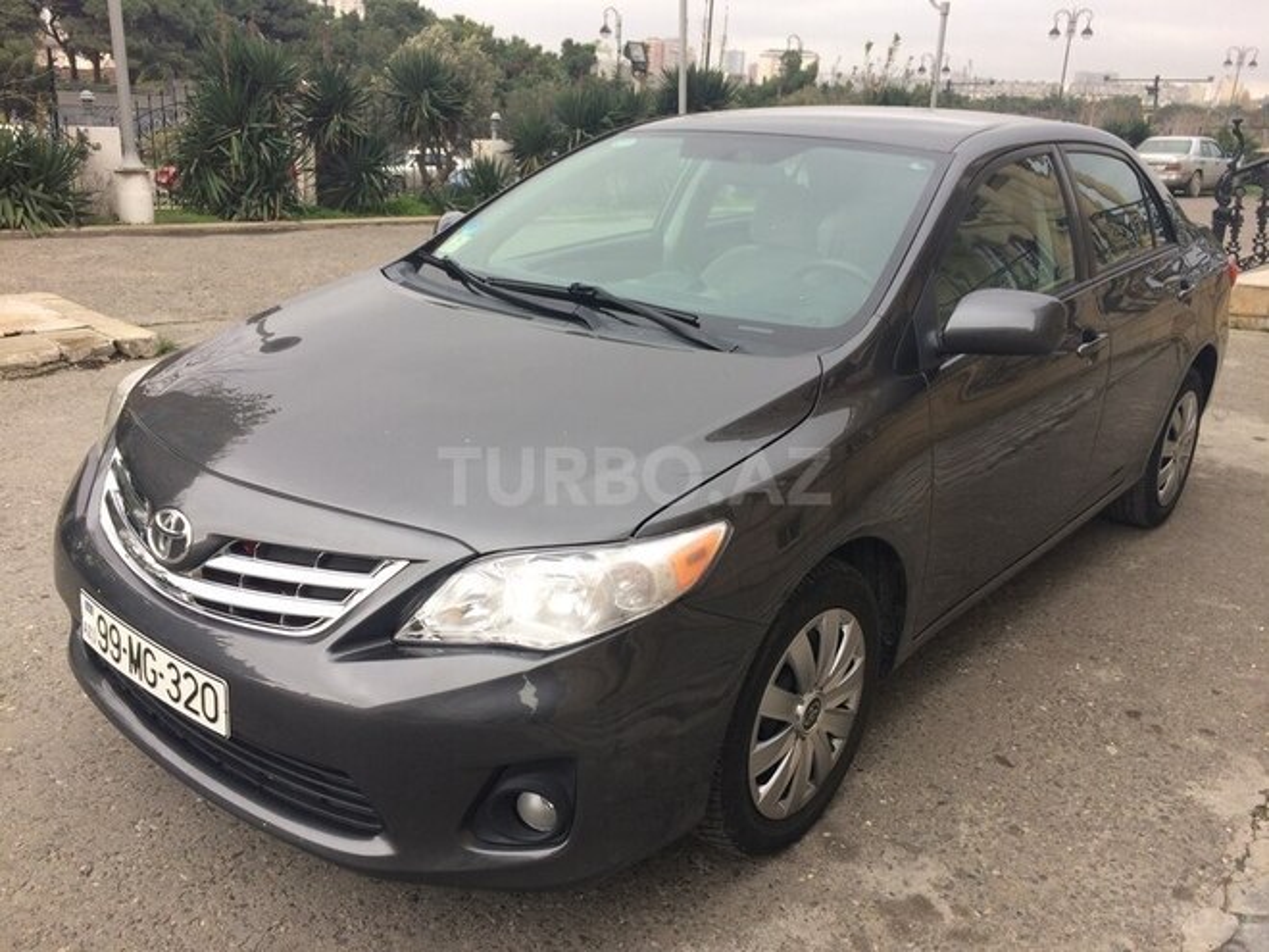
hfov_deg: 61.7
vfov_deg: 48.2
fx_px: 1063
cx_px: 634
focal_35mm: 29
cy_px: 476
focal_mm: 4.15
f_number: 2.2
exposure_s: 1/100
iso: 40
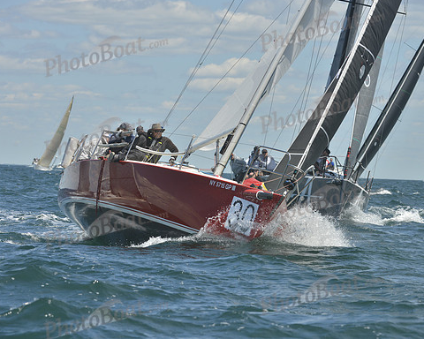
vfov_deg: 6.5
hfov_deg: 8.1
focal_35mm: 238
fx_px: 2987
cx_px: 215
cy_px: 169
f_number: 9
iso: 280
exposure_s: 1/800
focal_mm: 210
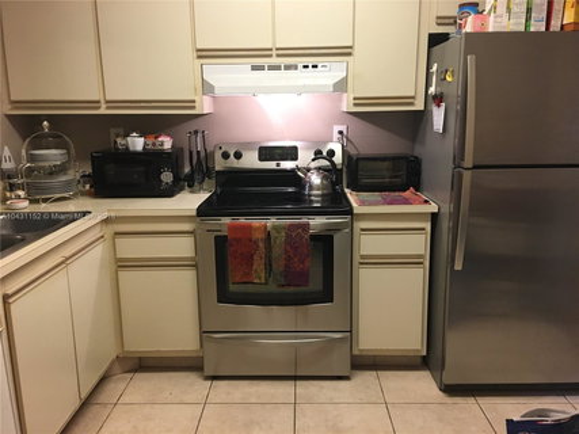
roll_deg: +1.2
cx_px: 290
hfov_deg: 61.7
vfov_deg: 48.2
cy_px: 217
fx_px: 485
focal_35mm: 29
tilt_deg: -12.0
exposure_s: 1/15
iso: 50
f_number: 2.2
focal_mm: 4.15
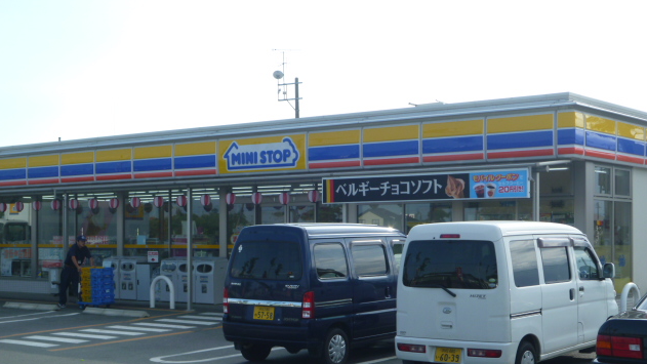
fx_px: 1081
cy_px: 237
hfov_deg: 33.3
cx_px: 324
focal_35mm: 63
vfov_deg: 19.1
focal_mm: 10.1
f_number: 4.4
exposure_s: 1/320
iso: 80
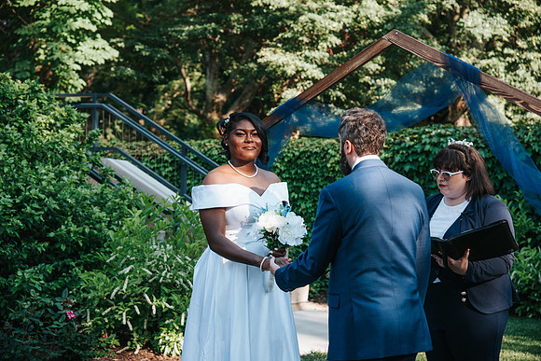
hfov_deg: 27.0
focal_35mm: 75
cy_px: 180
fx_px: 1127
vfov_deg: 18.2
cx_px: 270
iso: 400
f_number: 4.5
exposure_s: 1/320
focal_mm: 75
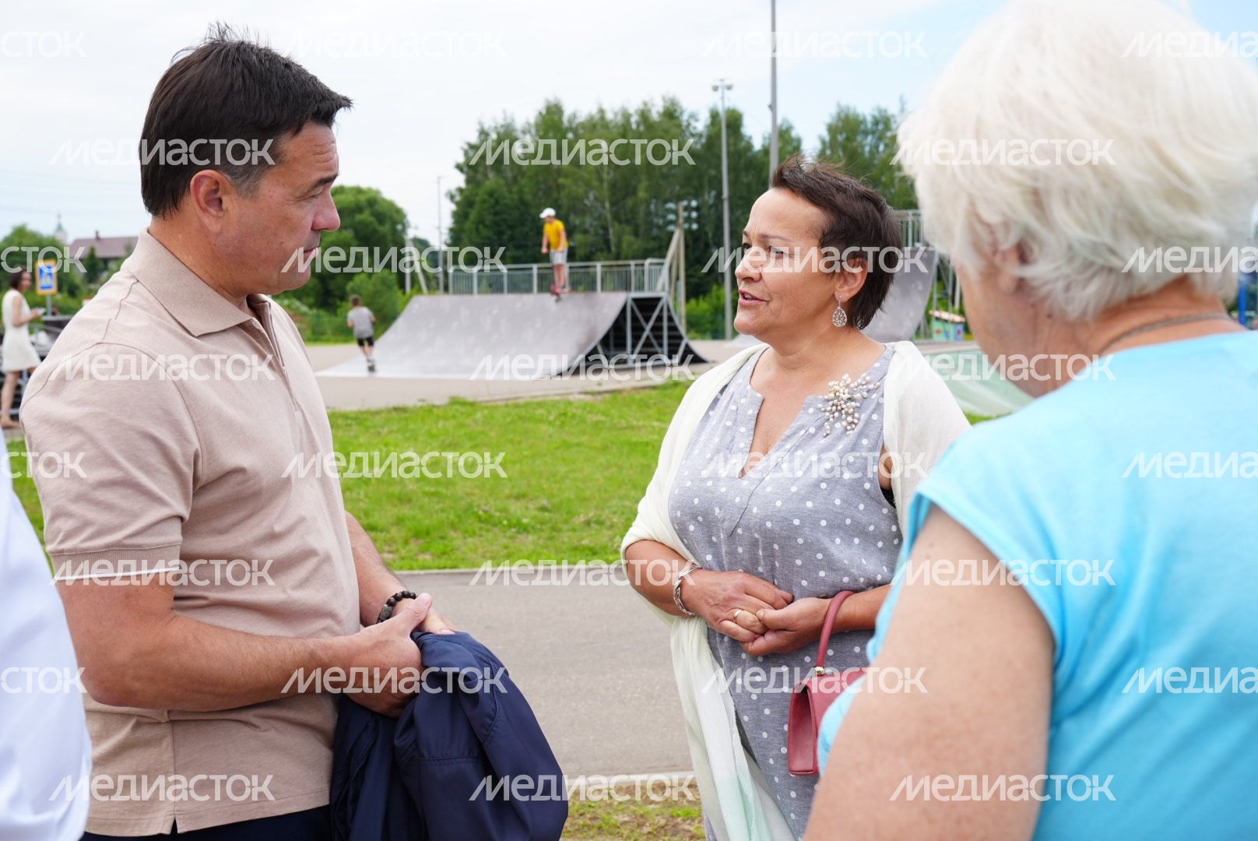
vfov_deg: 33.5
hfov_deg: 48.4
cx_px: 629
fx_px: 1399
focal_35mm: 40
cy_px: 420
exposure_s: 1/800
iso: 500
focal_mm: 40
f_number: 6.3
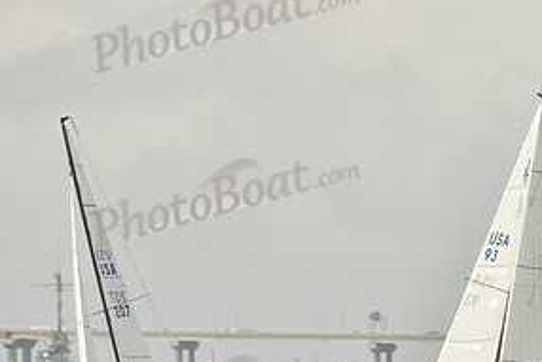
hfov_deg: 3.4
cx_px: 459
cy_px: 270
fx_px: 9173
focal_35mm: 609
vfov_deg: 2.3
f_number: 7.1
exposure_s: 1/1250
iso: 320
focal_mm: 300
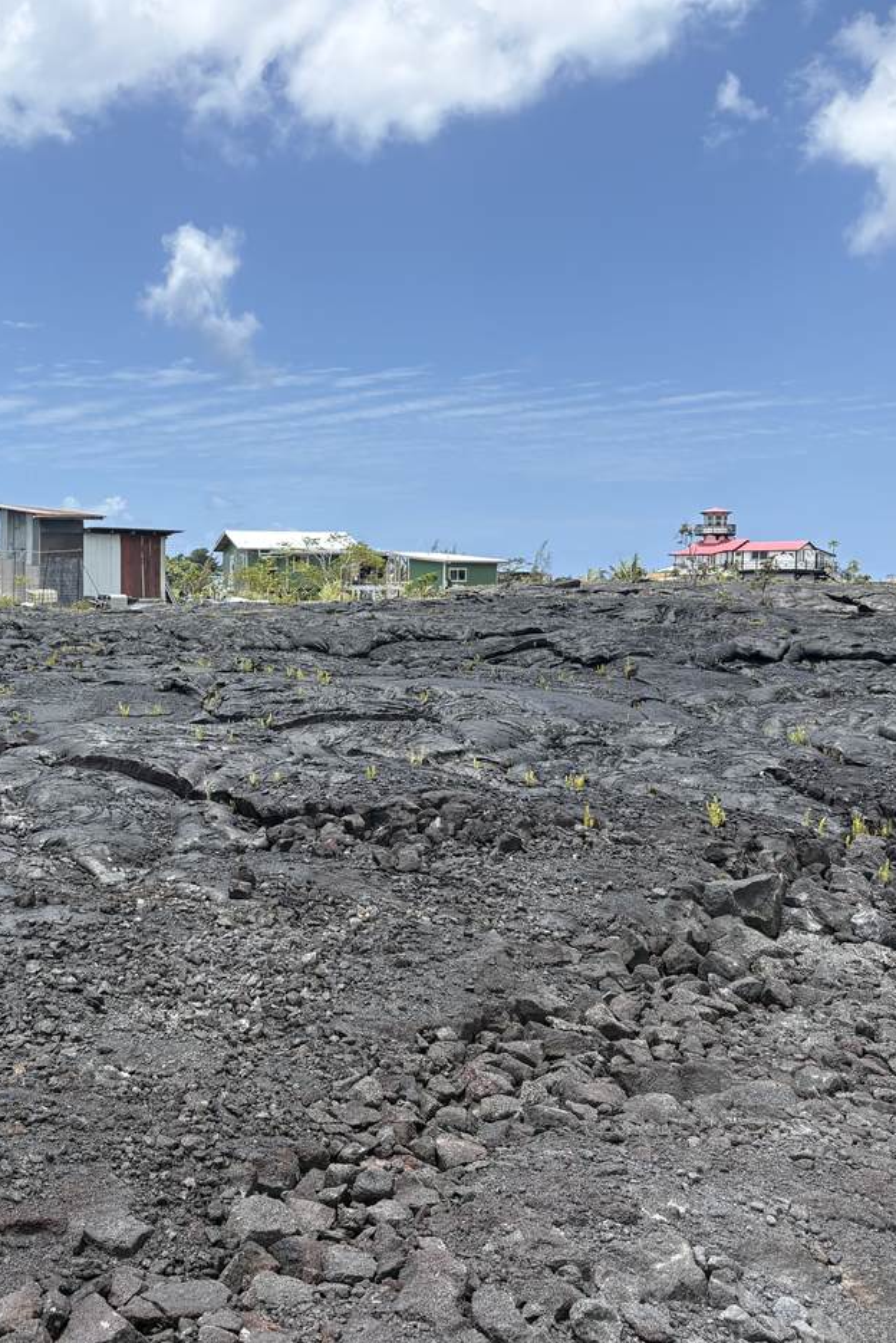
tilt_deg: -3.4
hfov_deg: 35.4
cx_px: 267
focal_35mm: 37
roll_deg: -1.8
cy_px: 688
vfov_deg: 51.9
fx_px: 1380
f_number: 1.6
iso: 50
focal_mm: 5.96
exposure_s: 1/2865
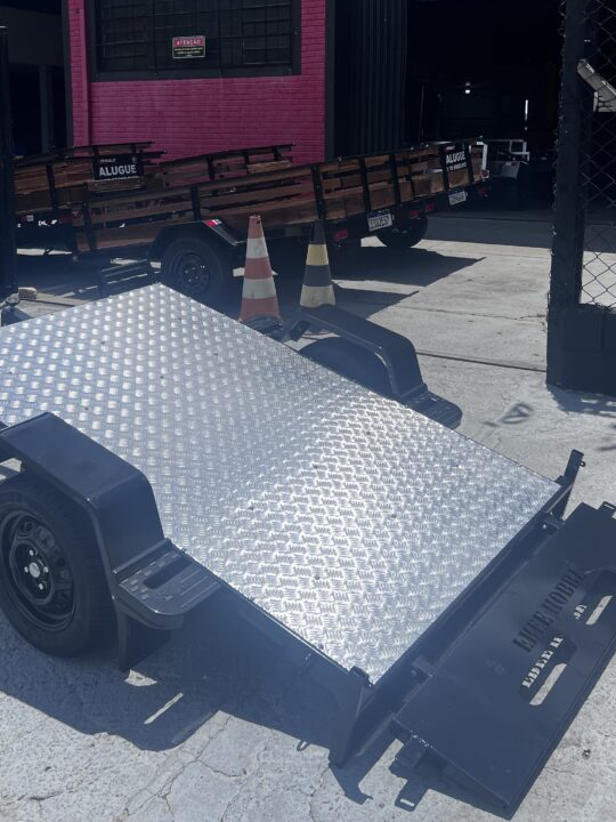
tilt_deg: -6.8
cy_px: 247
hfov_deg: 38.7
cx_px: 292
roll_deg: -0.9
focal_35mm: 37
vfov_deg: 48.9
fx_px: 878
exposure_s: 1/7463
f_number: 1.5
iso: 50
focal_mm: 5.7
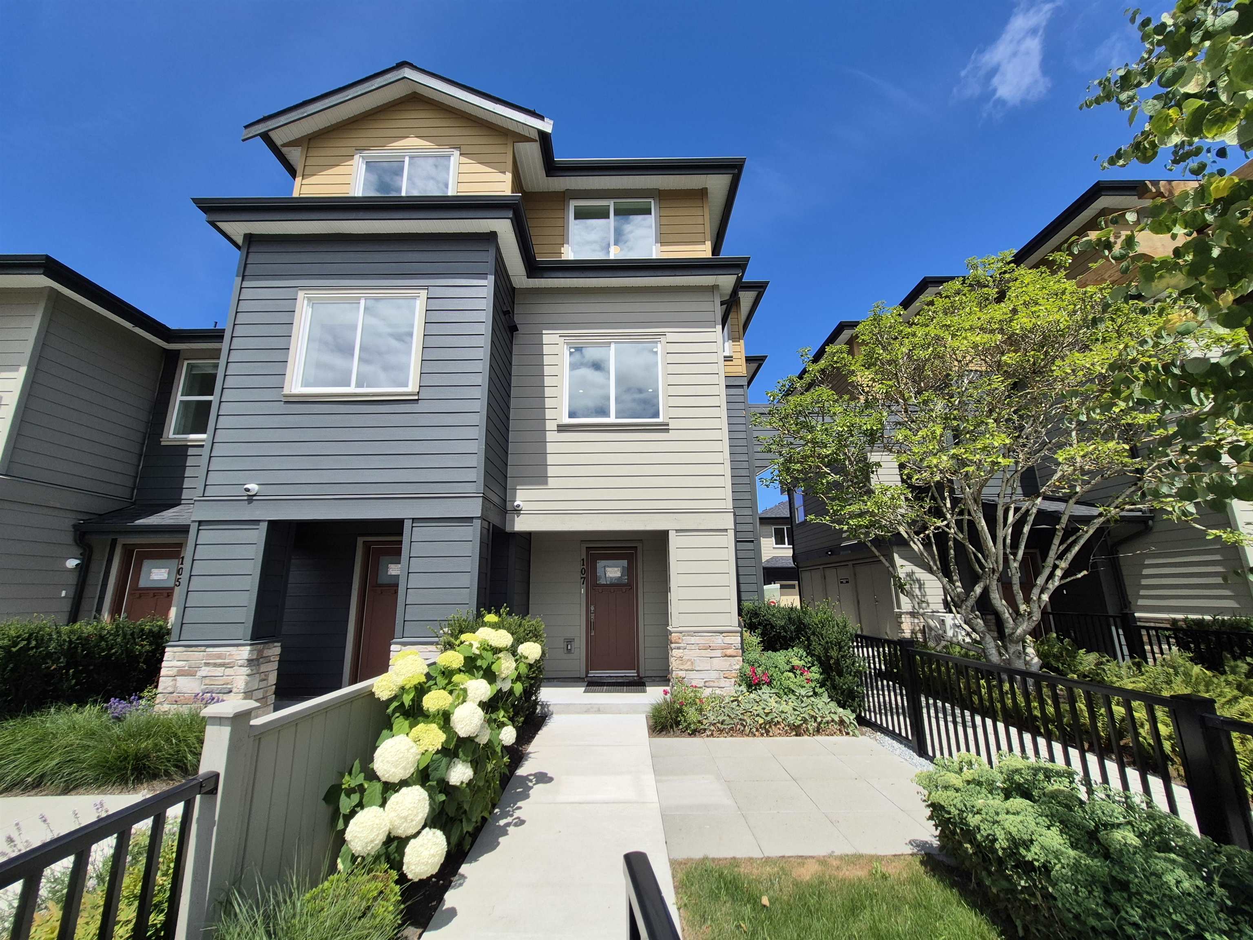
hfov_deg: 106.2
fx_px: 471
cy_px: 470
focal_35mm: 13
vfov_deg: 89.9
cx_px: 626
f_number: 2.2
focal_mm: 1.74
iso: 50
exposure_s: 1/2160
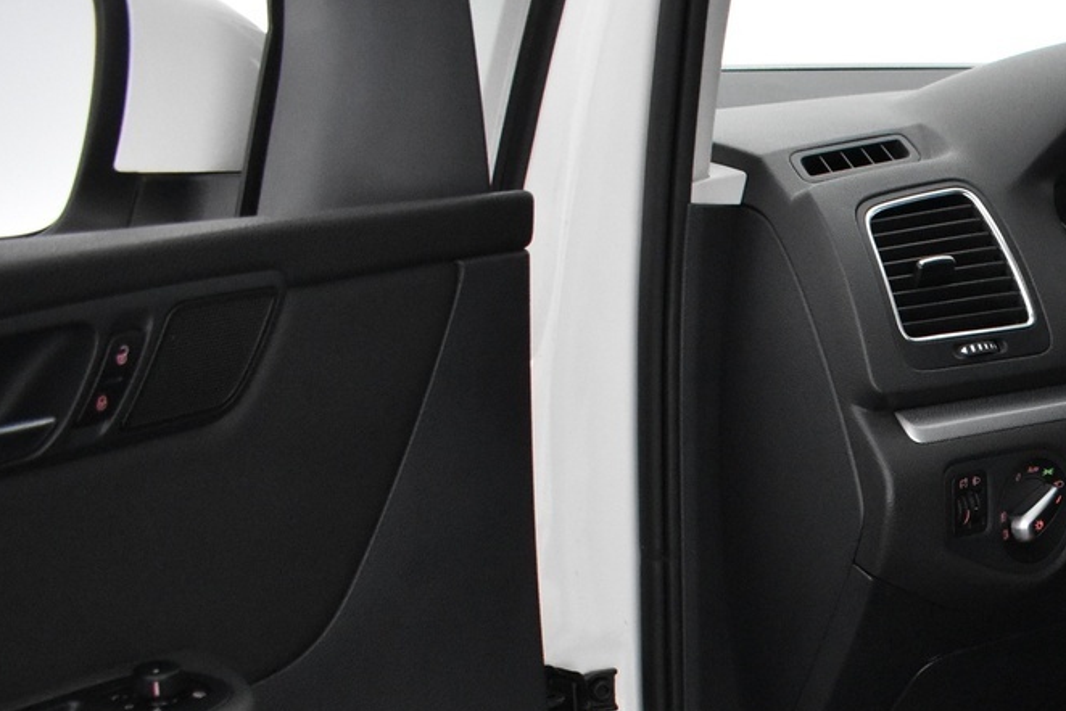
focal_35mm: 66
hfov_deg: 27.3
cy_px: 724
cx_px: 1244
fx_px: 1955
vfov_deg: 20.0
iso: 3200
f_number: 4
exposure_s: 1/80
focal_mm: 18
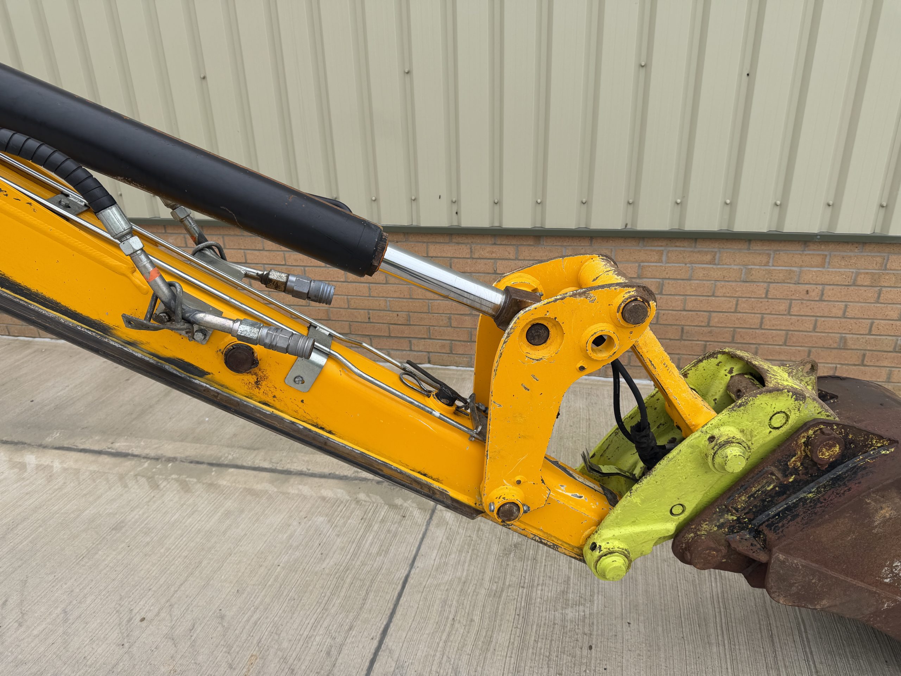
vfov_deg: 56.8
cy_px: 338
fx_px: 625
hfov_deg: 71.6
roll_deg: +2.1
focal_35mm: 24
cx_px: 450
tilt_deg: -22.7
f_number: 1.78
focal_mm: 6.76
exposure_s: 1/1018
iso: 80
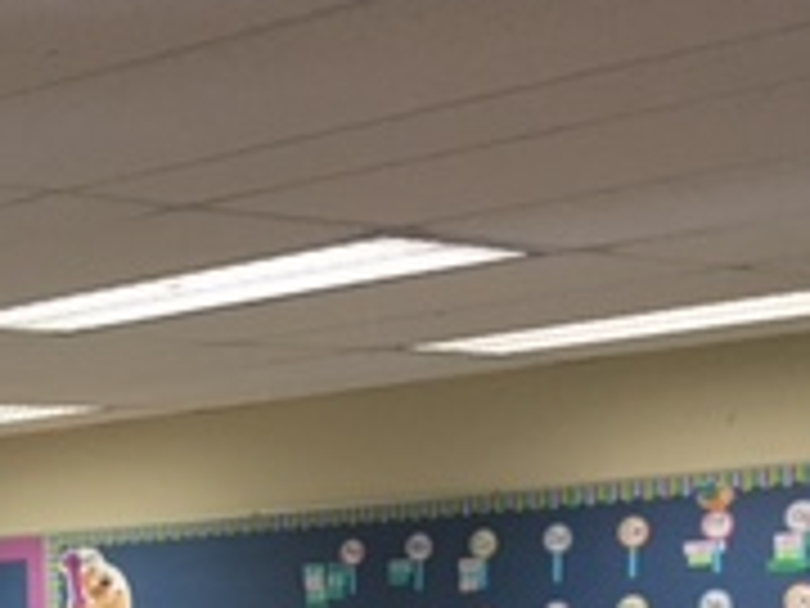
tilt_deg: -8.4
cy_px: 977
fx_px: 2410
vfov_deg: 13.4
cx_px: -446
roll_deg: +3.1
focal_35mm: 103
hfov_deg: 17.0
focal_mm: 4.15
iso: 40
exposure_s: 1/30
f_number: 2.2
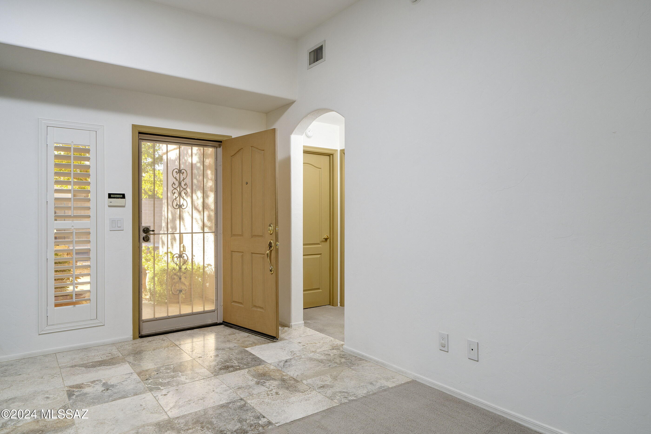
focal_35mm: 22
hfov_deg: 78.6
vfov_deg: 57.2
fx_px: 398
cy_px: 217
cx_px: 326
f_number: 7.1
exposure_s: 1/20
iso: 200
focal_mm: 22
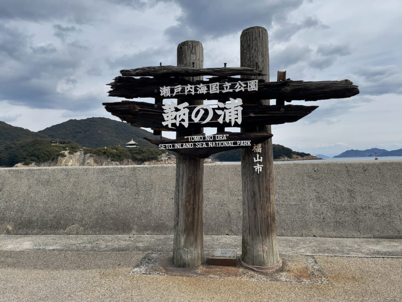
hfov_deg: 67.3
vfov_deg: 53.1
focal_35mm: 26
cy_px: 151
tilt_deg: +6.5
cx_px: 201
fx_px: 302
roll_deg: +0.9
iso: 32
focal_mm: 4.2
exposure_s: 1/3205
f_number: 1.6
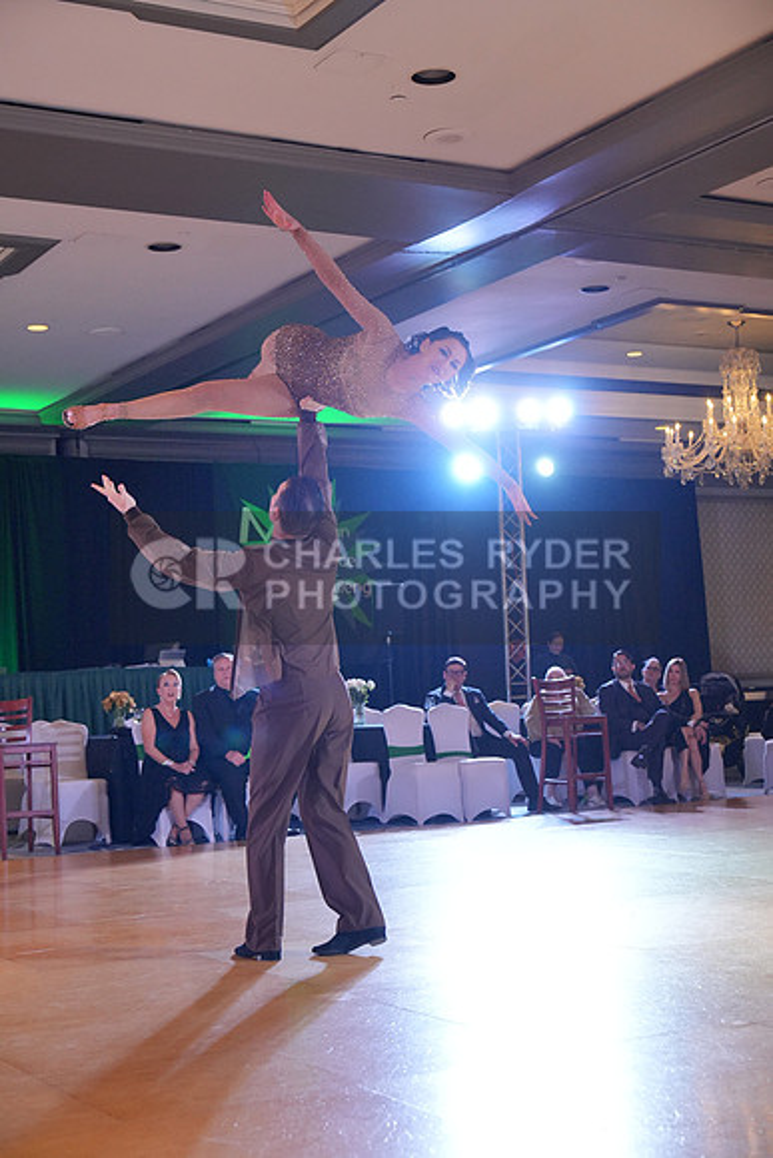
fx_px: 1706
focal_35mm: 53
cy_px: 579
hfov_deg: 25.5
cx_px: 386
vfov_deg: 37.5
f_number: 4
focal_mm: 53
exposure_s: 1/400
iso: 4000
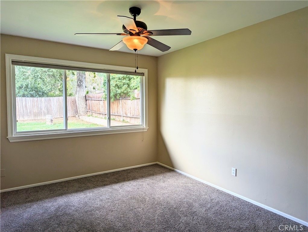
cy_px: 116
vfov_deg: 56.9
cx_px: 154
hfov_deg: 71.5
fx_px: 214
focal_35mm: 24
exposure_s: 1/60
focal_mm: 6.81
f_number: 1.85
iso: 56
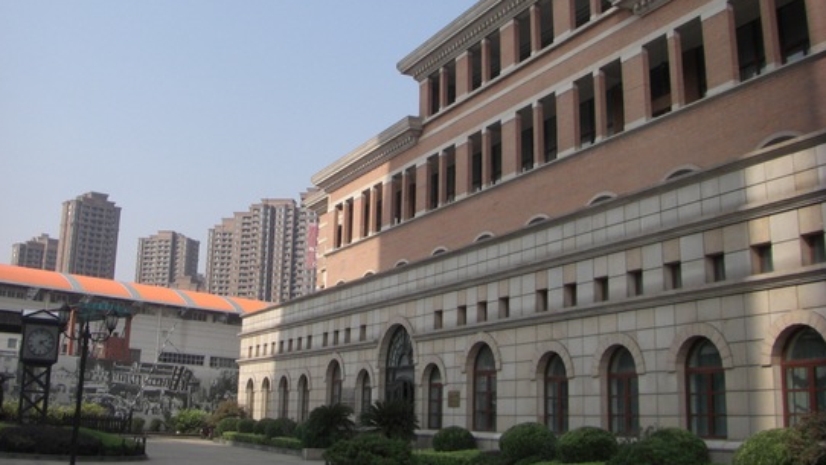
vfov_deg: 28.3
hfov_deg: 48.4
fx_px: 920
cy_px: 258
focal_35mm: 42
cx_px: 413
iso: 64
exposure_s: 1/250
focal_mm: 6.3
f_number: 4.6
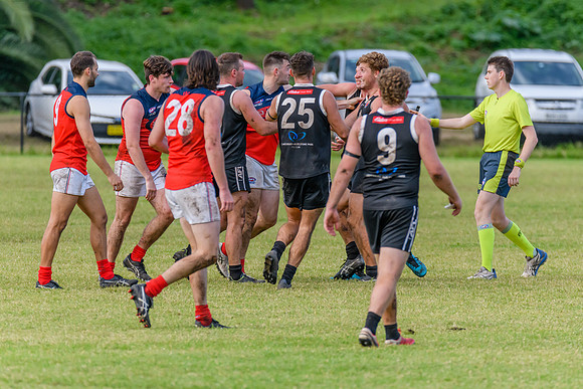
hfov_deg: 3.7
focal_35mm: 552
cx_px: 317
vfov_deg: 2.5
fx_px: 8946
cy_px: 176
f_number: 6
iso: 1600
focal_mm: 420
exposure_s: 1/2000
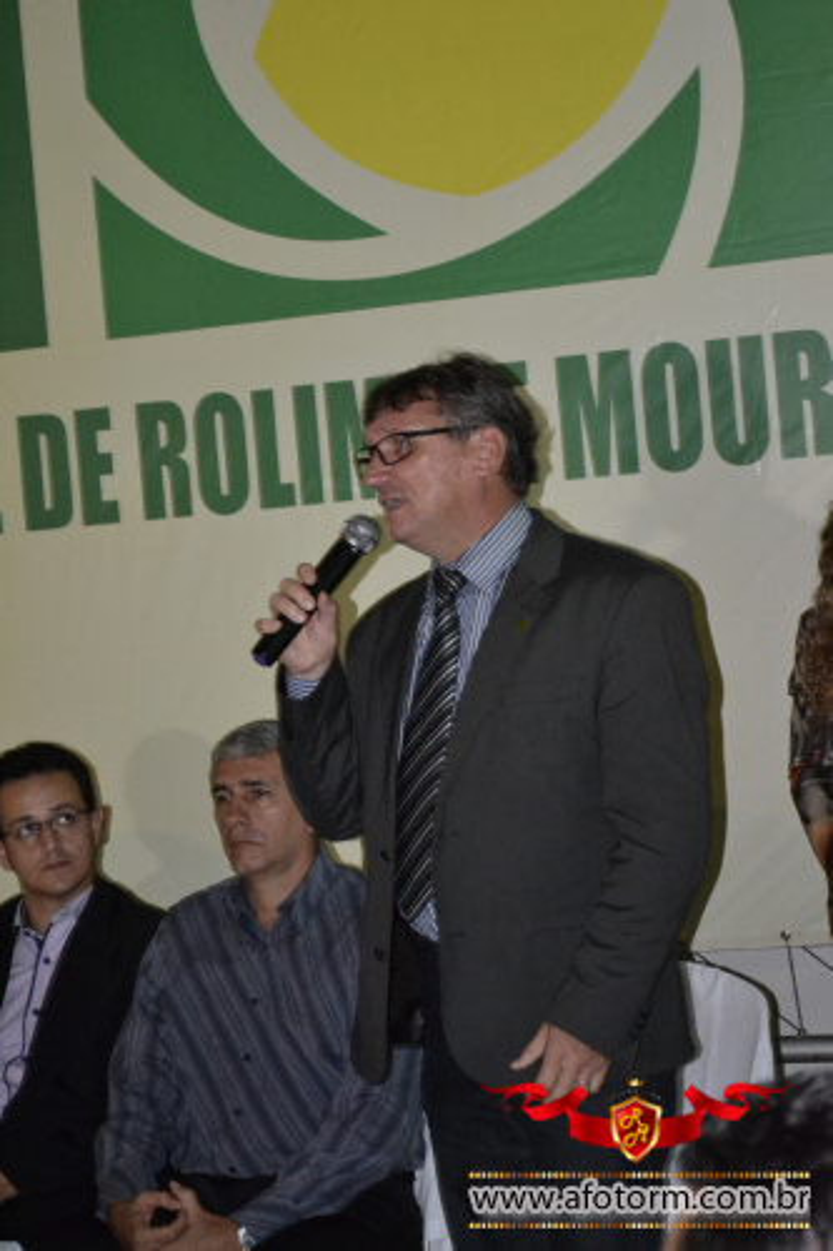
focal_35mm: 82
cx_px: 416
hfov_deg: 16.5
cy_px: 626
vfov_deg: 24.6
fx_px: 2865
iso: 3200
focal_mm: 55
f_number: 5.6
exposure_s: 1/60
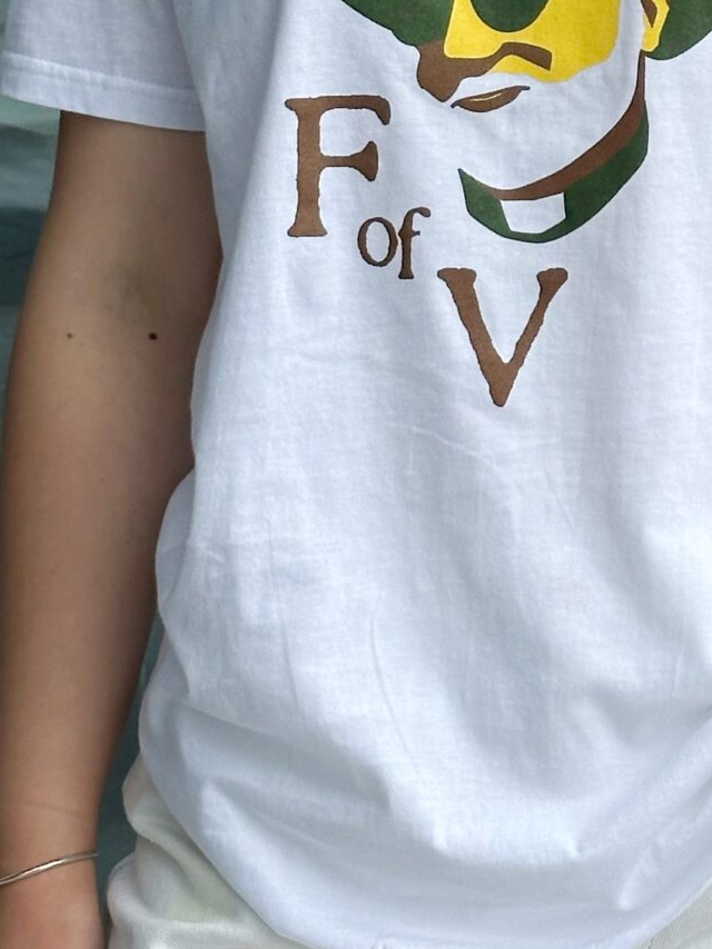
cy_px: -112
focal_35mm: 144
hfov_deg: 10.3
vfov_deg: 13.4
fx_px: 3948
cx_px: 617
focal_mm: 6.86
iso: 64
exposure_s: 1/2070
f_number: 1.78
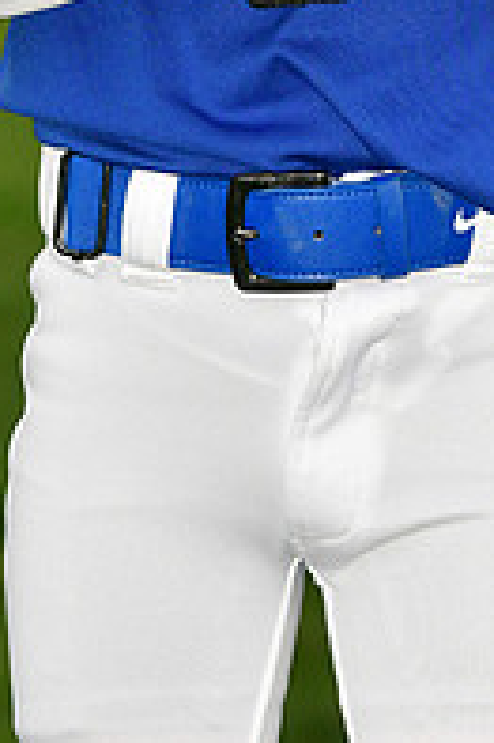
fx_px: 11391
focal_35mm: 552
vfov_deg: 3.7
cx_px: 285
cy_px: -253
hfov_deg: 2.5
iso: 400
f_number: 4
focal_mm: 125
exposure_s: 1/1250
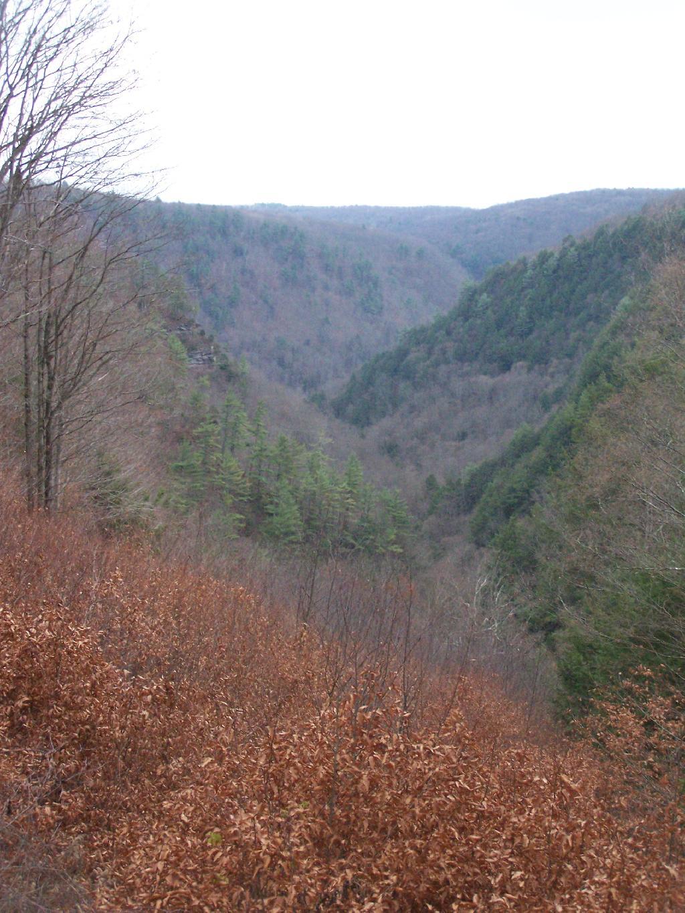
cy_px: 456
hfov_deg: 24.8
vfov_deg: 32.7
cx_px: 342
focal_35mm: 59
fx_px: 1556
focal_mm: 9.8
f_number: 3.1
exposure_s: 1/1000
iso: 400
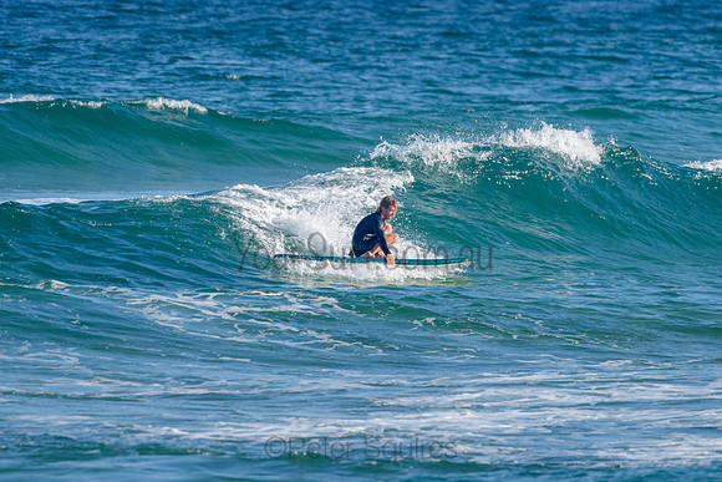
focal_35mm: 613
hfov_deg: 3.4
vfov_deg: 2.2
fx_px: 12301
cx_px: 384
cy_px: 207
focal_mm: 500
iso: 400
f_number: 5.6
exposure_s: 1/2000
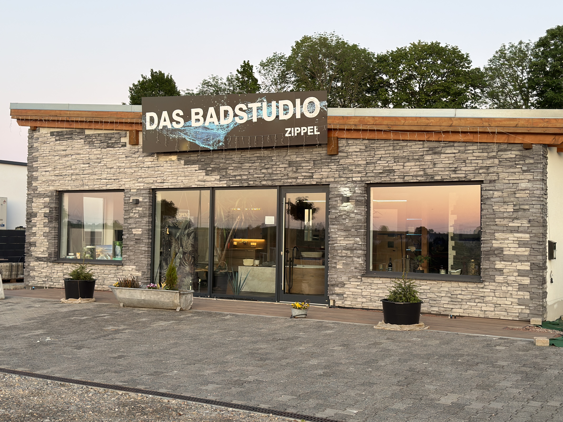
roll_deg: -1.0
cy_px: 211
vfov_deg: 31.5
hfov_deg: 41.2
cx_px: 282
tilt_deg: +2.2
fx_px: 748
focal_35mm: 46
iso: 100
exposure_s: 1/65
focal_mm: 6.76
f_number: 1.78
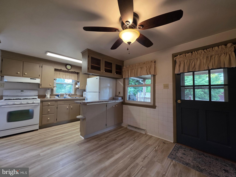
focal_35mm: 13
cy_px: 88
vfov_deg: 89.9
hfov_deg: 106.2
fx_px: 89
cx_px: 118
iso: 125
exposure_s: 1/120
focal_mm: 2.2
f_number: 1.9
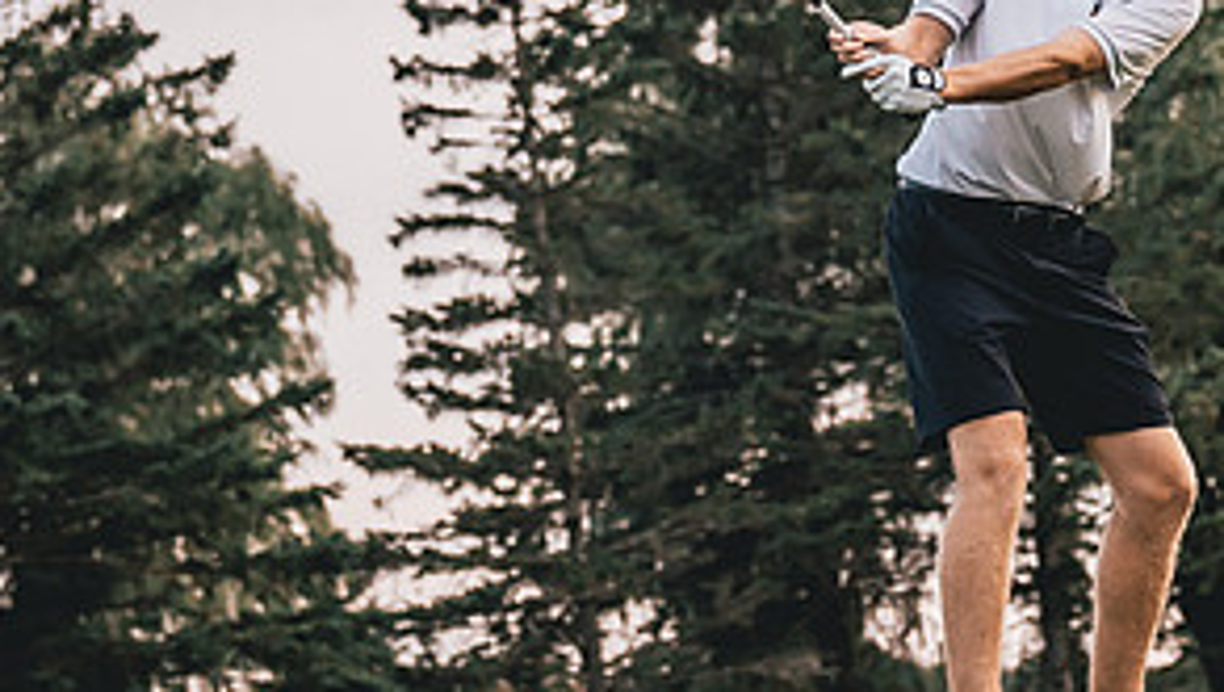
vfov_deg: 6.5
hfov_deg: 11.4
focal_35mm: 187
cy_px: 203
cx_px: 1073
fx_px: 6076
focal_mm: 60
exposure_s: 1/1600
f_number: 2.8
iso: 640
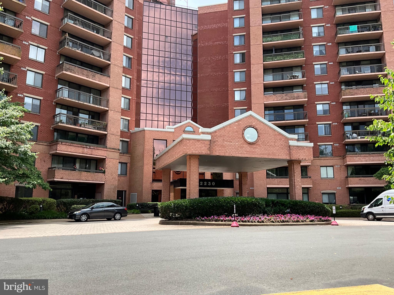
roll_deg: +0.0
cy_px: 148
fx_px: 330
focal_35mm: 29
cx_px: 197
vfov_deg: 48.2
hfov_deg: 61.7
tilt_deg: +11.3
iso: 25
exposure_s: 1/792
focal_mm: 3
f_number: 1.8
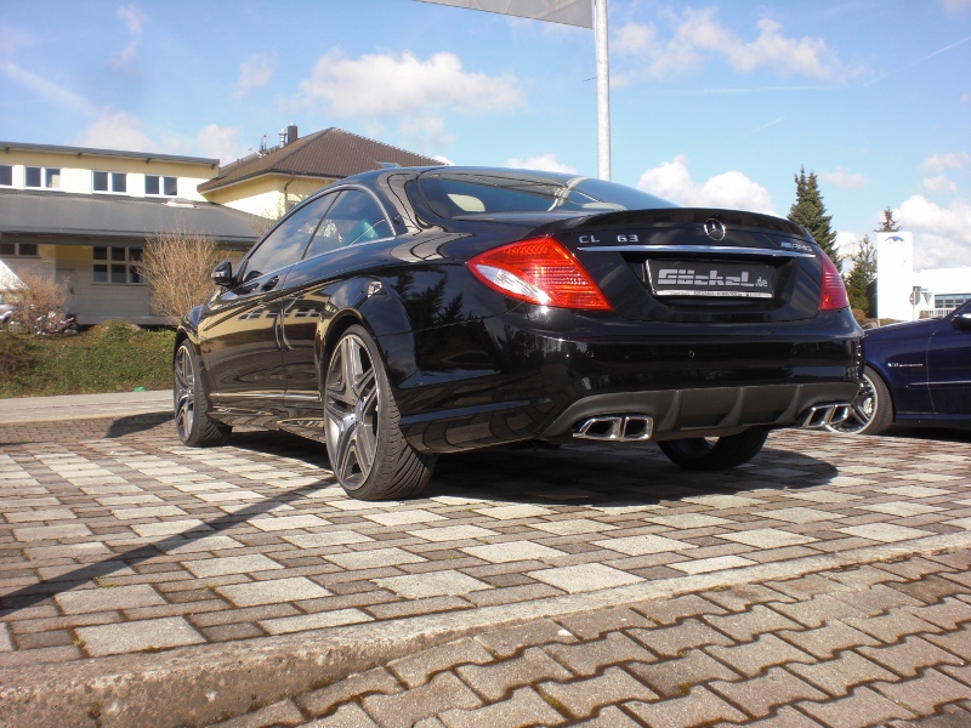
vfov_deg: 37.7
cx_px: 486
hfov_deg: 49.0
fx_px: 1066
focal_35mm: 38
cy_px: 364
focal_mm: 6.3
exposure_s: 1/250
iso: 64
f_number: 5.6
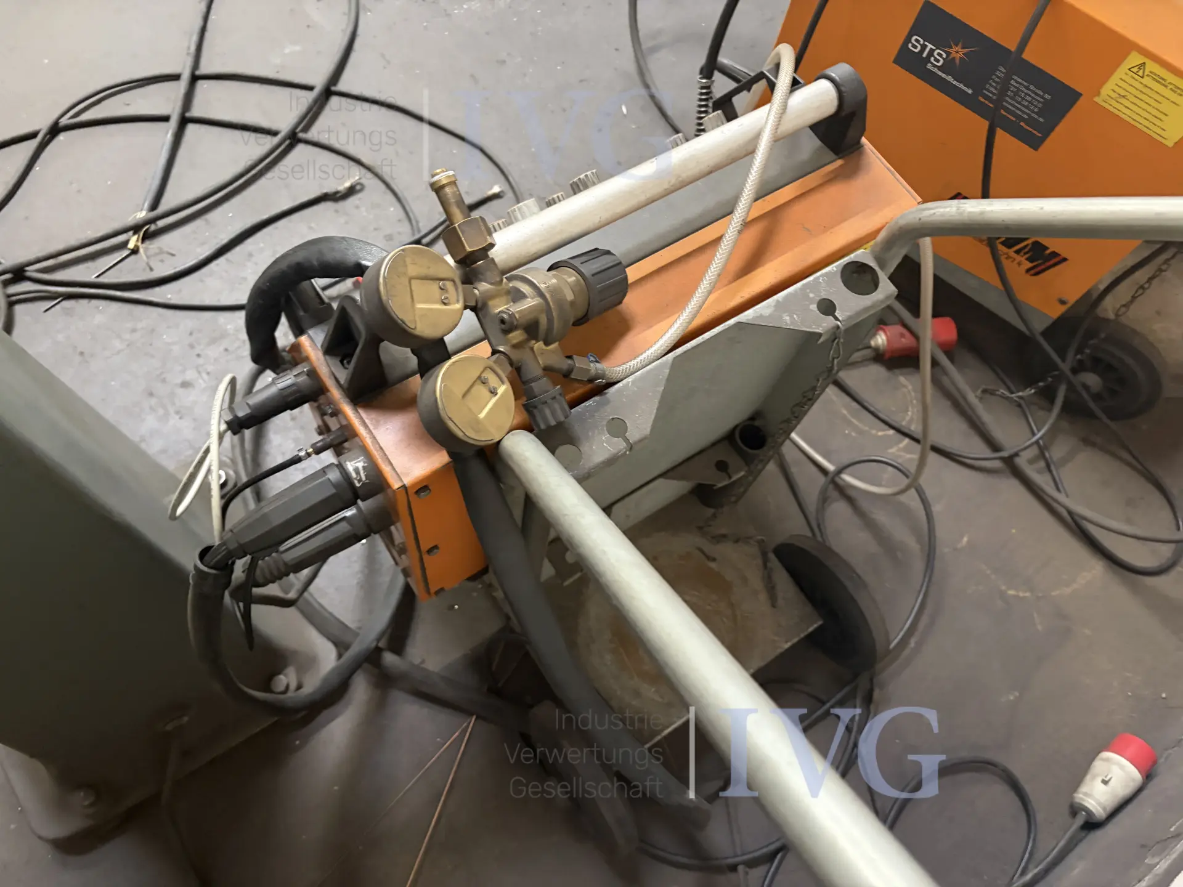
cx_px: 592
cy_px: 444
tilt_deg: -64.8
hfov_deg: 67.3
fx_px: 889
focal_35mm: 26
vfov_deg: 53.1
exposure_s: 1/33
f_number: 1.6
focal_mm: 5.96
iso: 640
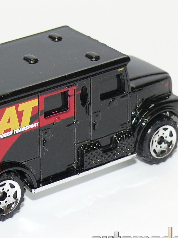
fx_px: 1165
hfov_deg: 8.7
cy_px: 117
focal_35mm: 170
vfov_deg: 11.6
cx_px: 35
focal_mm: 13.5
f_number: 4
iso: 100
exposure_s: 1/30
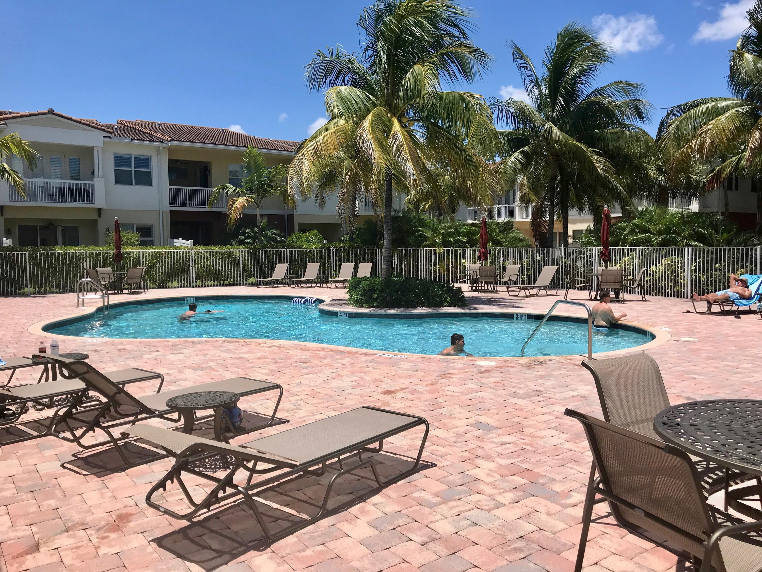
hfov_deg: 63.4
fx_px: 616
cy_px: 286
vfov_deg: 49.7
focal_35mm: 28
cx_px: 381
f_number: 1.8
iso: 20
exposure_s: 1/3831
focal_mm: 3.99
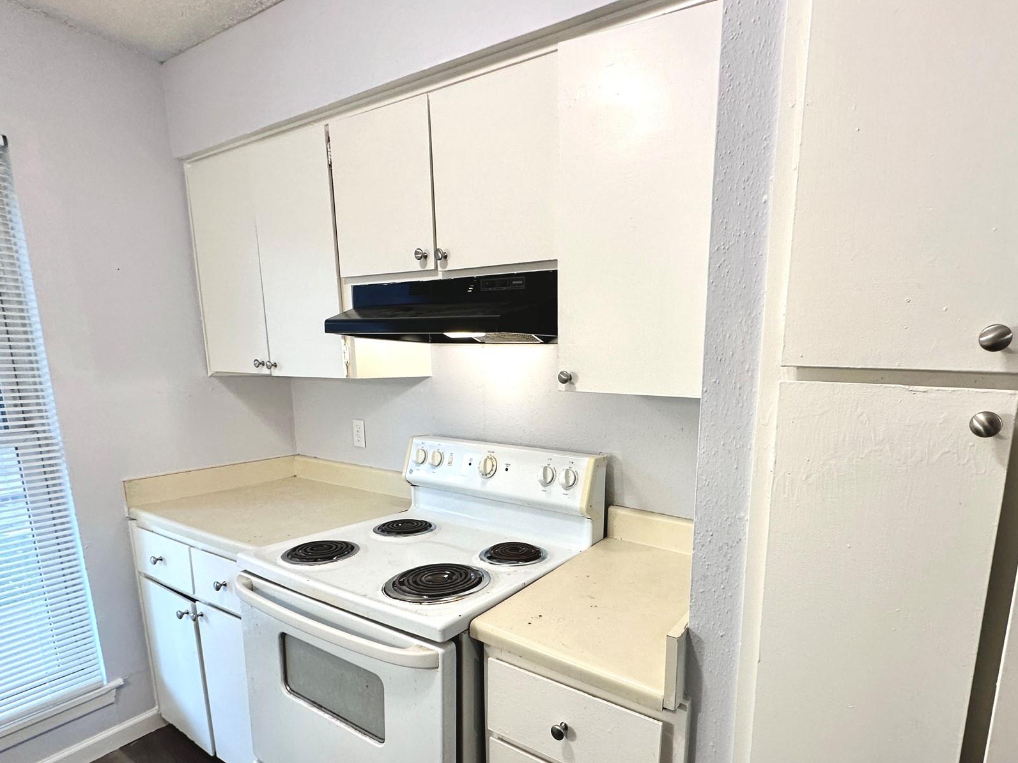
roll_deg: -1.6
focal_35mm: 18
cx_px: 607
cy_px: 457
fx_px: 529
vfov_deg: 70.9
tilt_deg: -10.3
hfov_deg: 86.7
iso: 160
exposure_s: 1/120
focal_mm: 2.22
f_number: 2.2
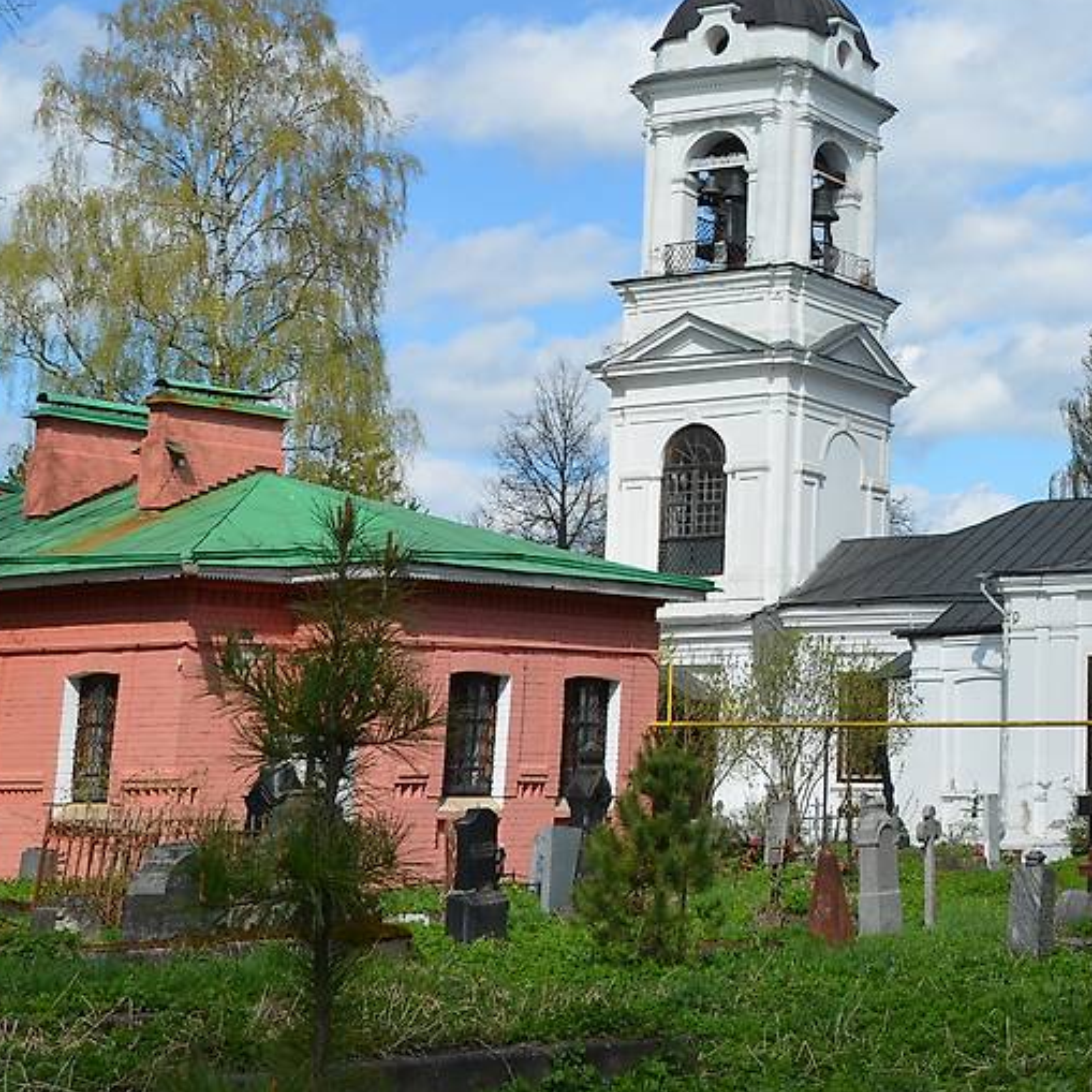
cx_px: 1221
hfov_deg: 22.5
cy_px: 248
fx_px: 2570
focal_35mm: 72
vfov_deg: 23.7
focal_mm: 24
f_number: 9
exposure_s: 1/320
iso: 100
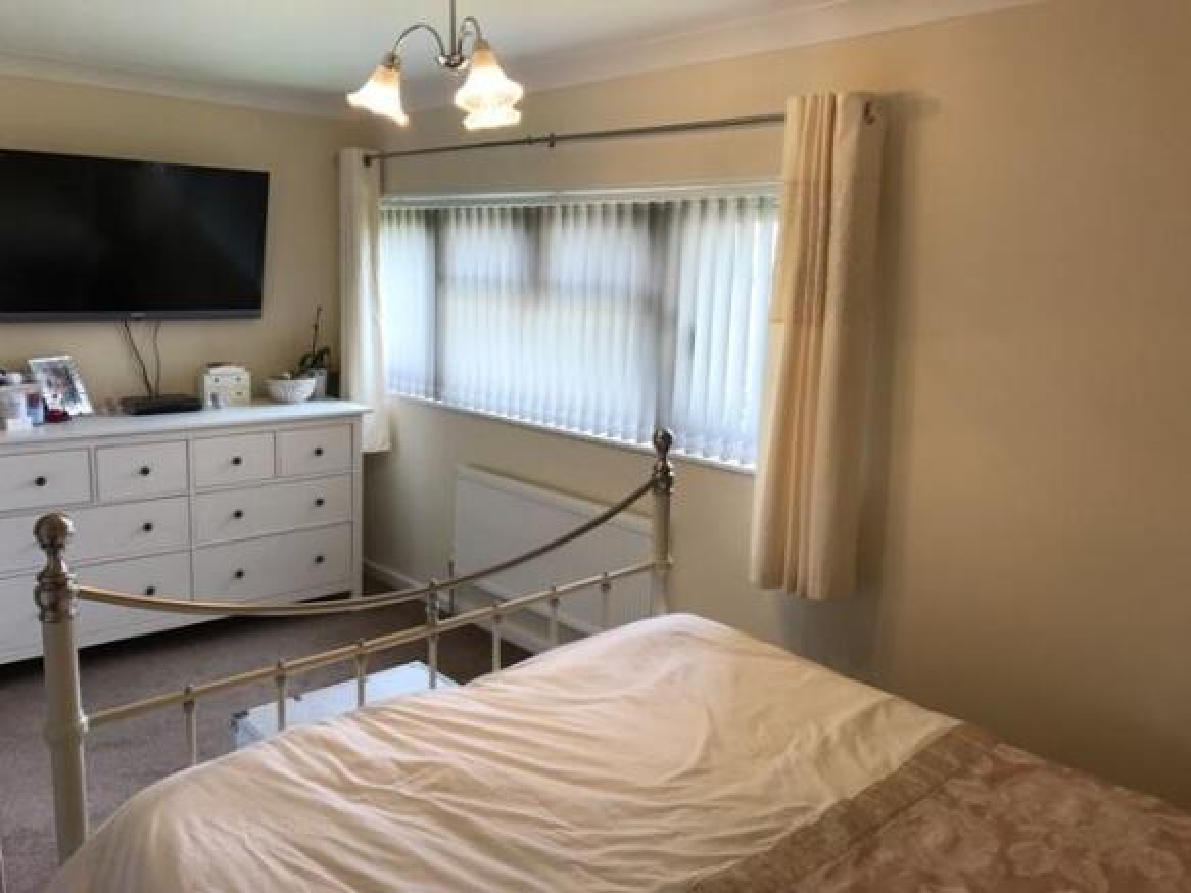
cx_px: 596
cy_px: 446
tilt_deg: -10.3
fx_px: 963
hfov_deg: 63.5
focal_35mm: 28
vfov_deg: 49.7
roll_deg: -2.2
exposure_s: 1/53
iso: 20
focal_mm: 3.99
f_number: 1.8
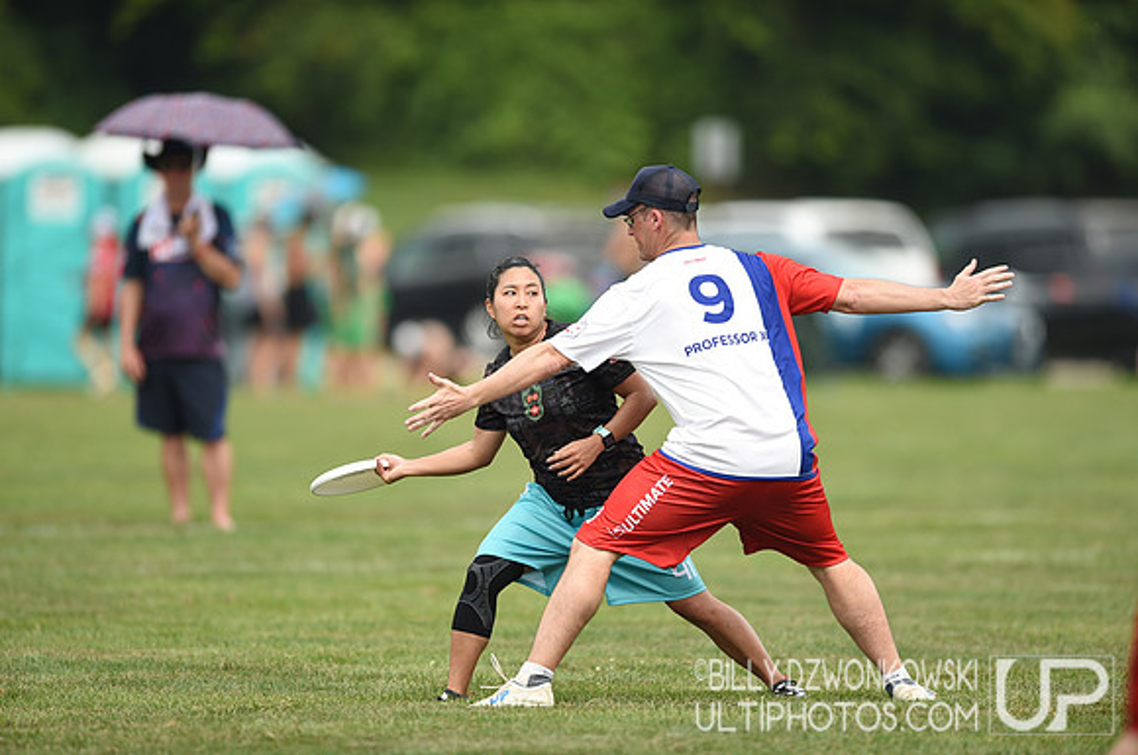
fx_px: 12627
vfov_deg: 3.4
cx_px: 569
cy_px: 378
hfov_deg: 5.2
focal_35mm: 400
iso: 100
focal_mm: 400
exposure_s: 1/1000
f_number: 2.8
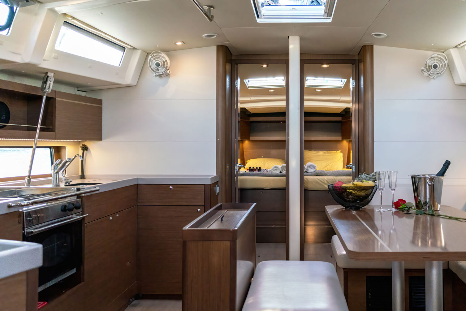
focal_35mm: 34
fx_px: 440
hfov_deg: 55.1
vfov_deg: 38.8
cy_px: 134
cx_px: 295
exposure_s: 1/1000
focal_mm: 20
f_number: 2.8
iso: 2500
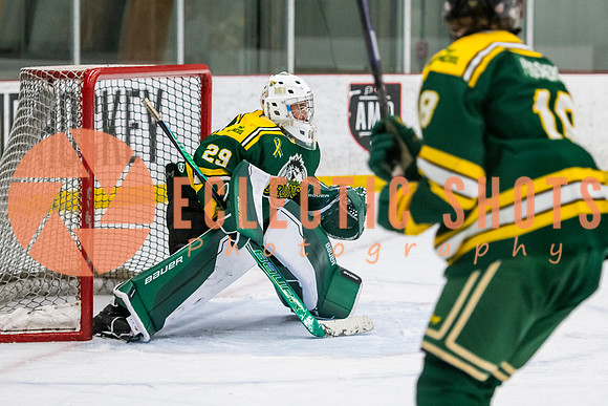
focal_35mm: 165
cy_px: 175
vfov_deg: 8.3
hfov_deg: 12.4
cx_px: 300
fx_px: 2789
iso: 2500
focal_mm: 105
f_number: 3.2
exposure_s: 1/640
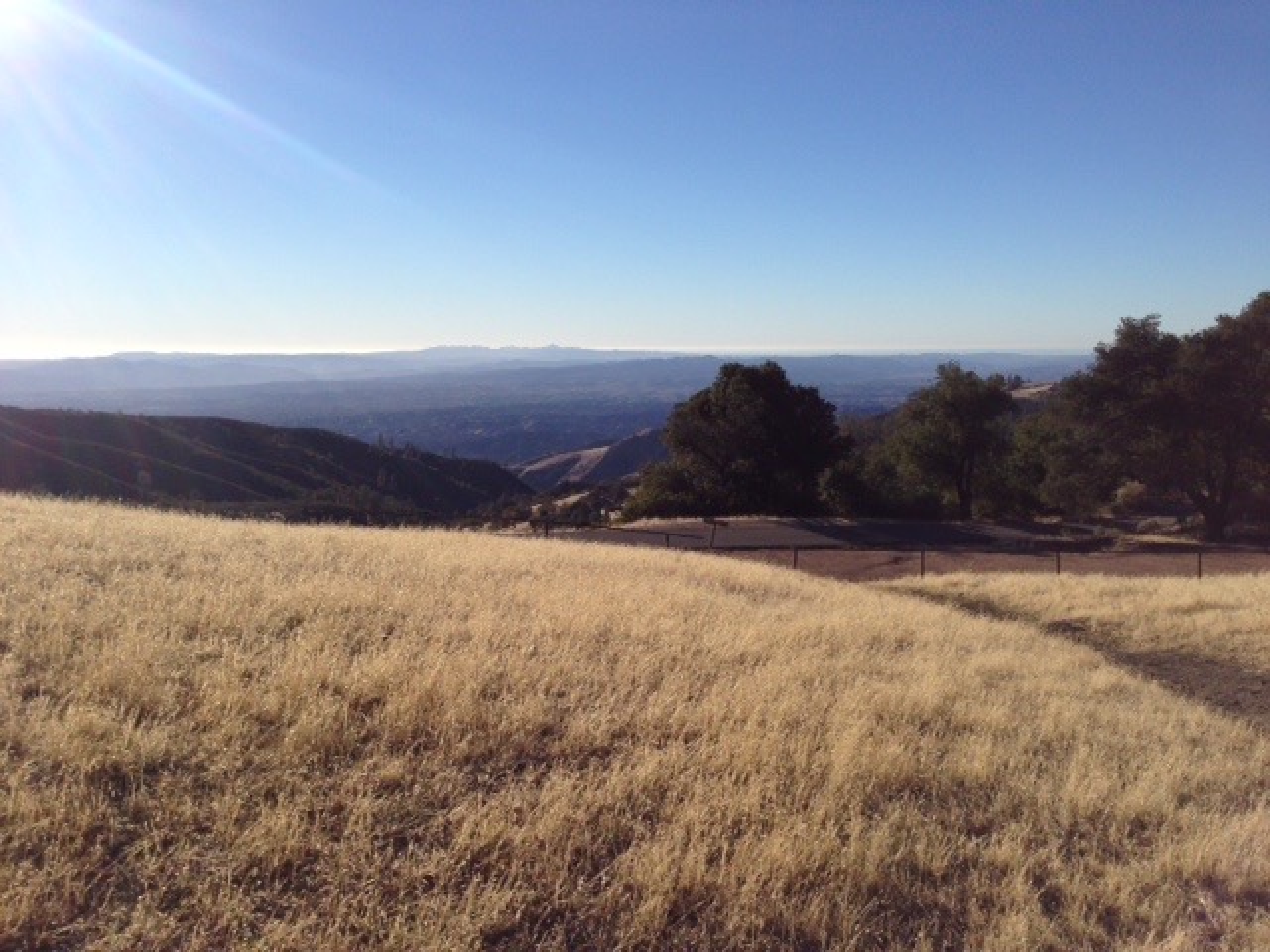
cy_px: 476
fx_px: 1211
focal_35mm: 33
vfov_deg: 42.9
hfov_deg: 55.4
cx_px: 635
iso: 50
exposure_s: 1/3195
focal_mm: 4.12
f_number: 2.4
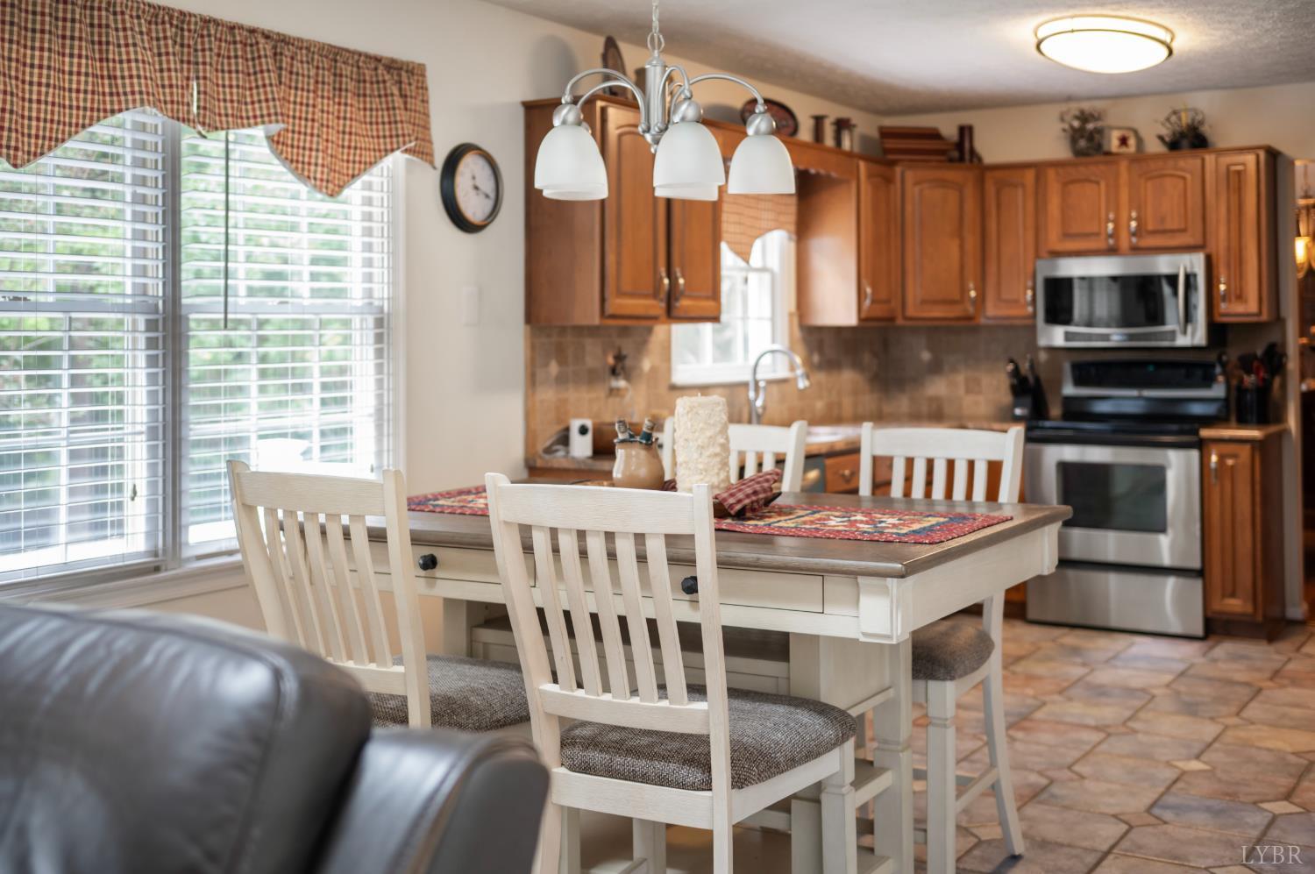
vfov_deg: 33.3
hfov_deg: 48.5
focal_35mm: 40
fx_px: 1460
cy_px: 437
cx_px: 658
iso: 400
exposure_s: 1/60
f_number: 2.5
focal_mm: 40
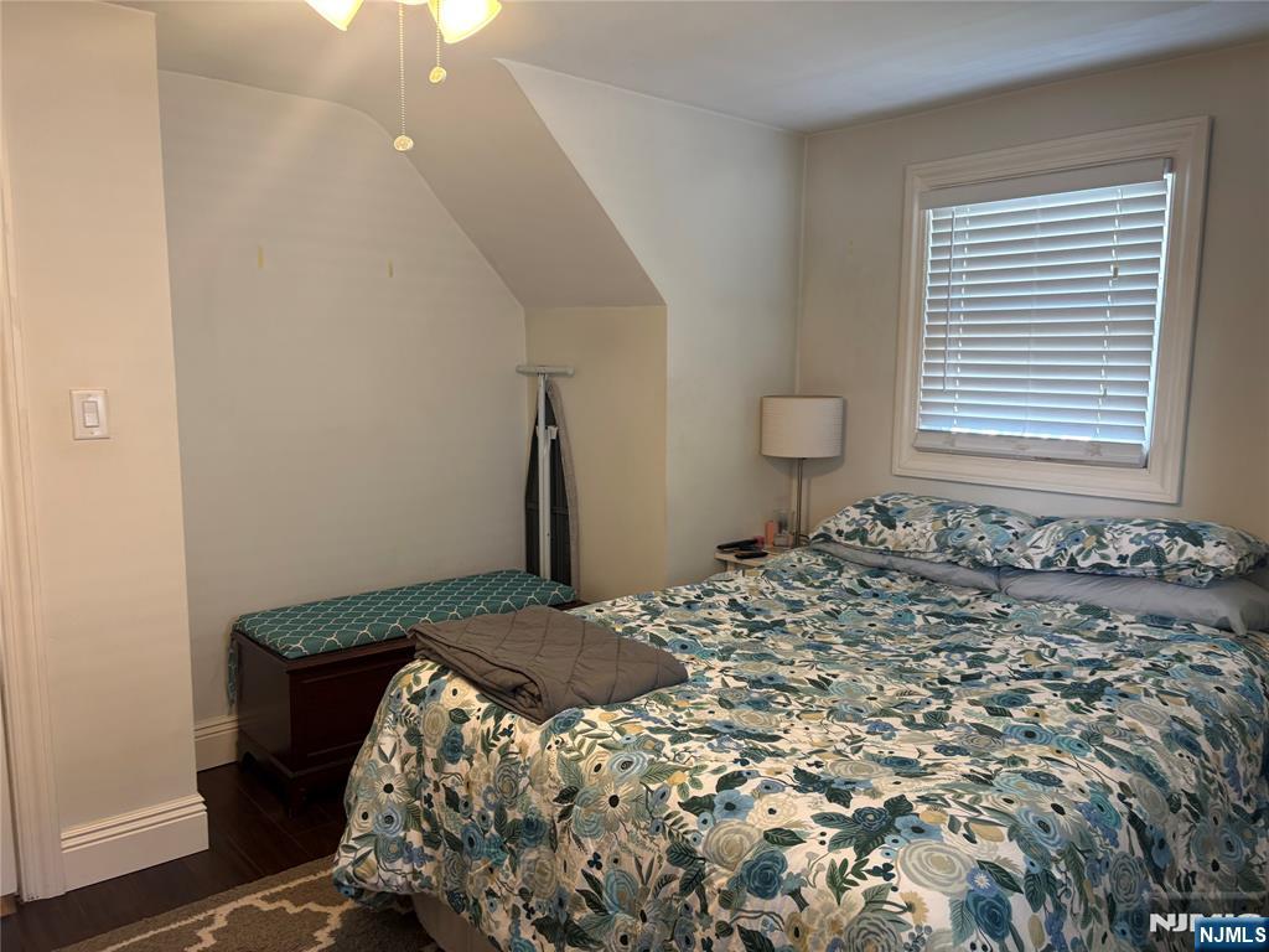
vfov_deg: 53.1
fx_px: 953
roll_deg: -1.0
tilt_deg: -8.4
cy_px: 476
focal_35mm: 26
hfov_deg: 67.3
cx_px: 634
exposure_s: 1/60
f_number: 1.6
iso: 125
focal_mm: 5.96
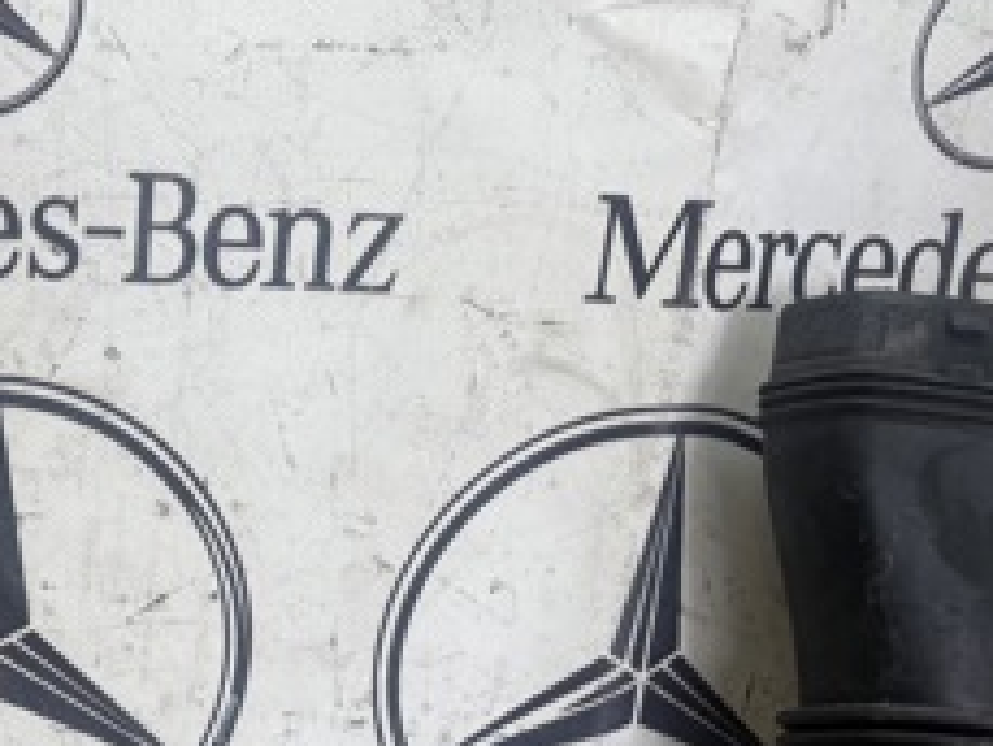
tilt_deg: -19.9
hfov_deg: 27.5
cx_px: 26
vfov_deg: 20.8
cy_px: 846
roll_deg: -3.5
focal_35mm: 67
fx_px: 1923
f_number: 1.78
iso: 80
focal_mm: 6.76
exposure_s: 1/121
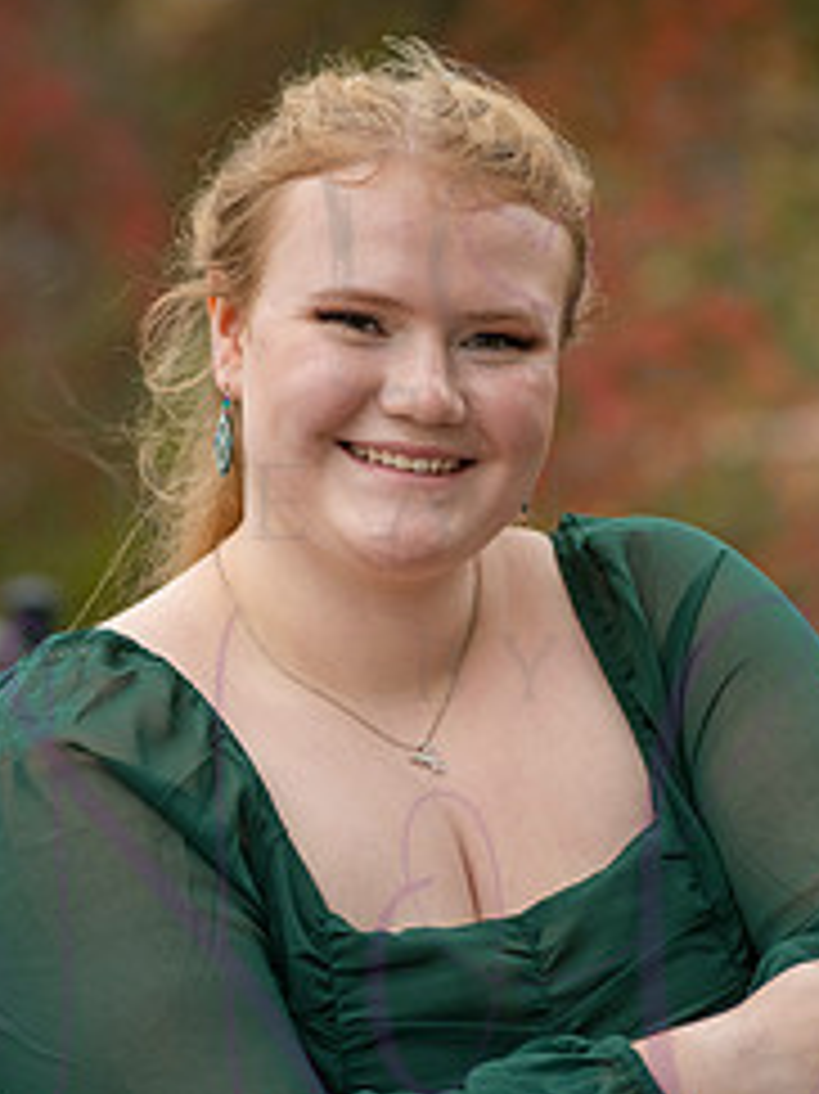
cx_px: 549
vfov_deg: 12.0
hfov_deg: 9.0
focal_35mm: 164
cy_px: 662
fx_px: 5178
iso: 640
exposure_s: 1/400
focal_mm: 92
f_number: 4
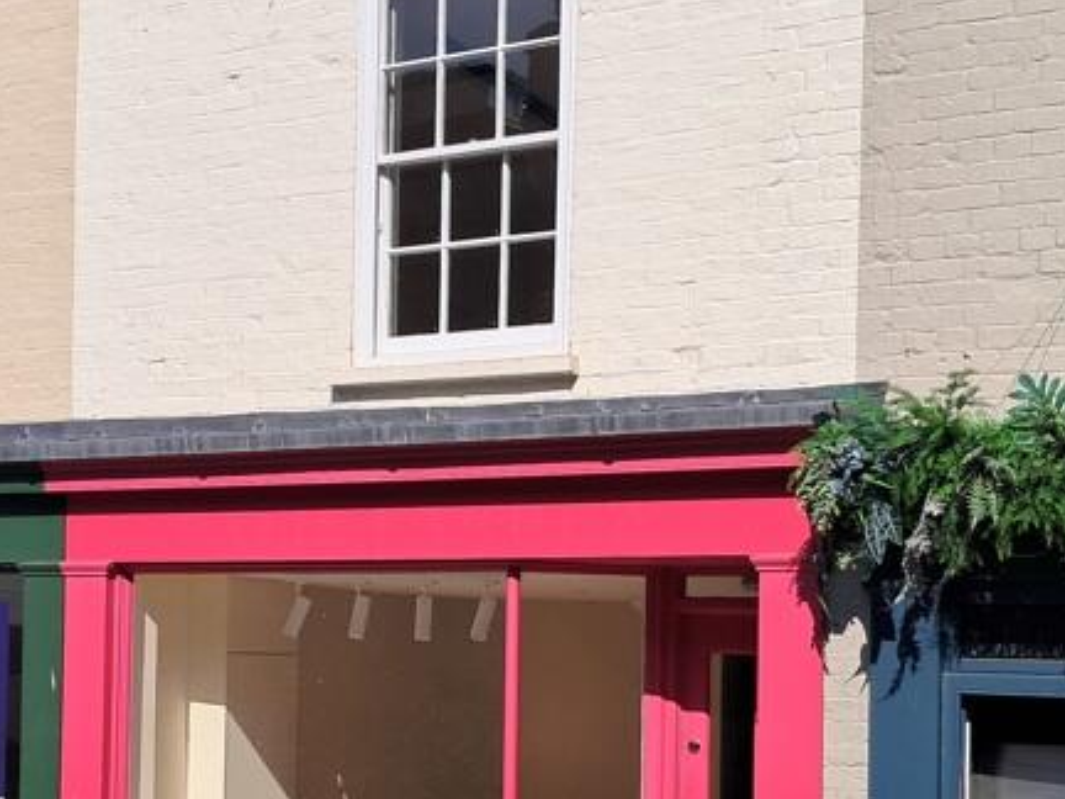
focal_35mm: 64
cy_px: 604
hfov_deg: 30.1
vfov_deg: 22.7
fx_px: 1969
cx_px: 385
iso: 50
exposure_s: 1/1206
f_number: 1.8
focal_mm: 4
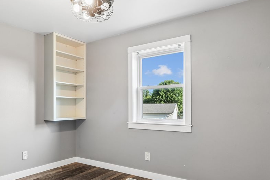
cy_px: 109
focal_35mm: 26
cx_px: 121
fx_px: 195
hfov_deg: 69.2
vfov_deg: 49.2
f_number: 10
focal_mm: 16
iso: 400
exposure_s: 1/6
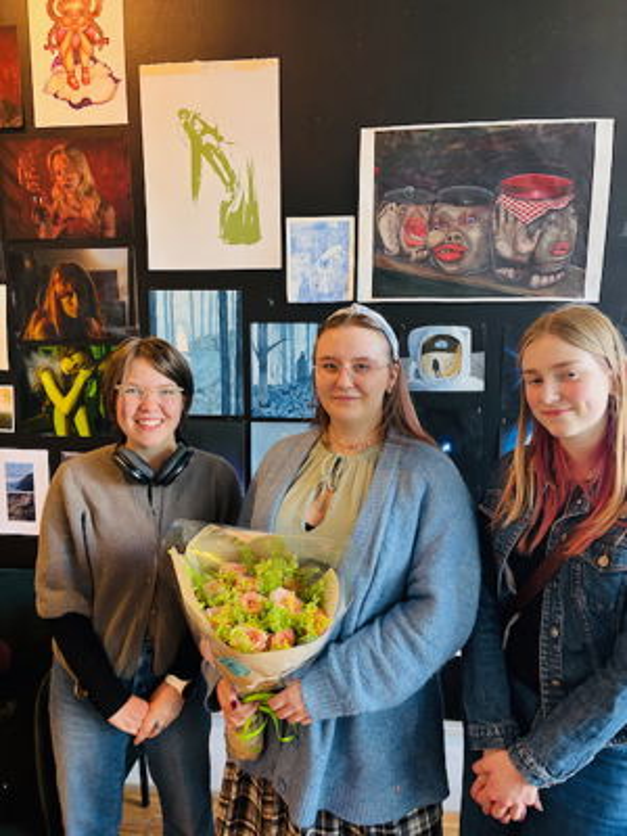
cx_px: 314
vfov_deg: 67.3
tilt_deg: -8.9
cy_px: 418
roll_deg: -0.4
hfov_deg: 53.1
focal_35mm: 26
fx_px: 628
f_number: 1.6
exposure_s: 1/50
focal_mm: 5.96
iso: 200
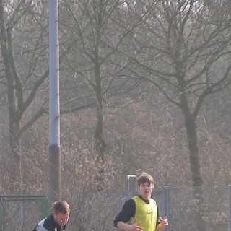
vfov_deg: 3.4
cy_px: 211
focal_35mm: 522
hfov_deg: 3.4
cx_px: 26
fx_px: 3941
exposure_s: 1/400
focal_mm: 36.1
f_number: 3.5
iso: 50
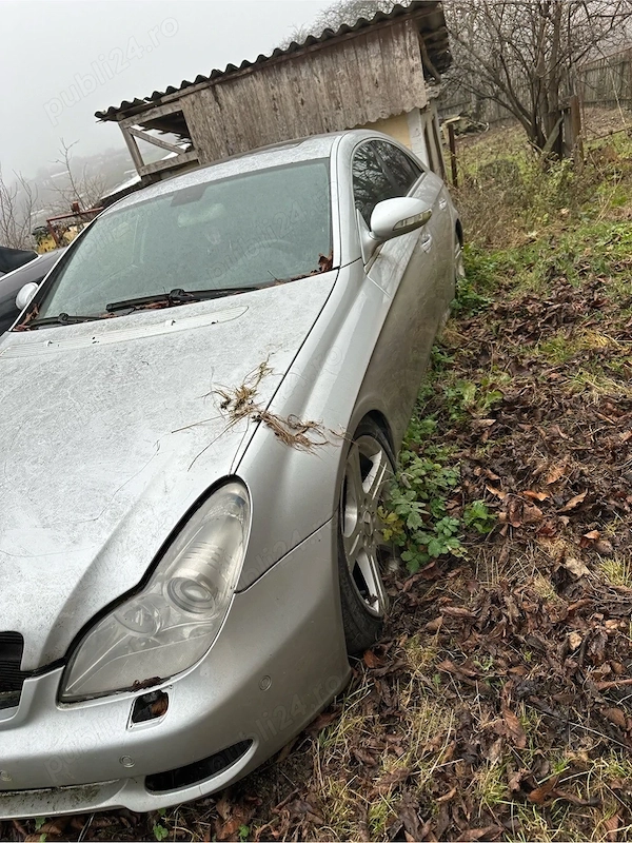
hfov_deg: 56.8
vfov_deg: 71.6
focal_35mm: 24
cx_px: 316
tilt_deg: -27.4
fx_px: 584
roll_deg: +13.5
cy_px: 422
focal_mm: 6.86
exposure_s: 1/454
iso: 80
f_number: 1.78
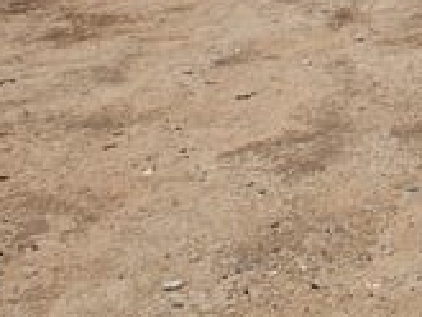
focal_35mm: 89
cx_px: 558
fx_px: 1086
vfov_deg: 14.4
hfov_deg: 20.1
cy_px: -279
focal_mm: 6.3
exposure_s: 1/1742
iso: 10
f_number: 1.7
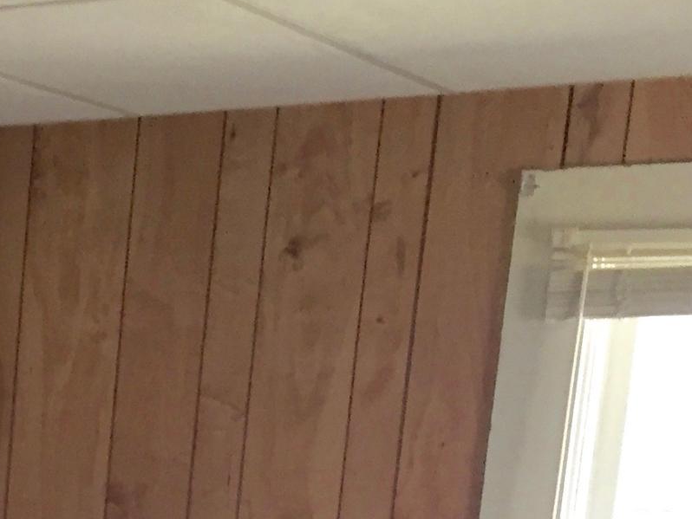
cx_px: -392
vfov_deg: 12.6
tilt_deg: -8.7
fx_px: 2180
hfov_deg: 16.2
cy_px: 884
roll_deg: -2.3
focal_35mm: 109
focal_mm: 4.15
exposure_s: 1/30
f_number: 2.2
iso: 100
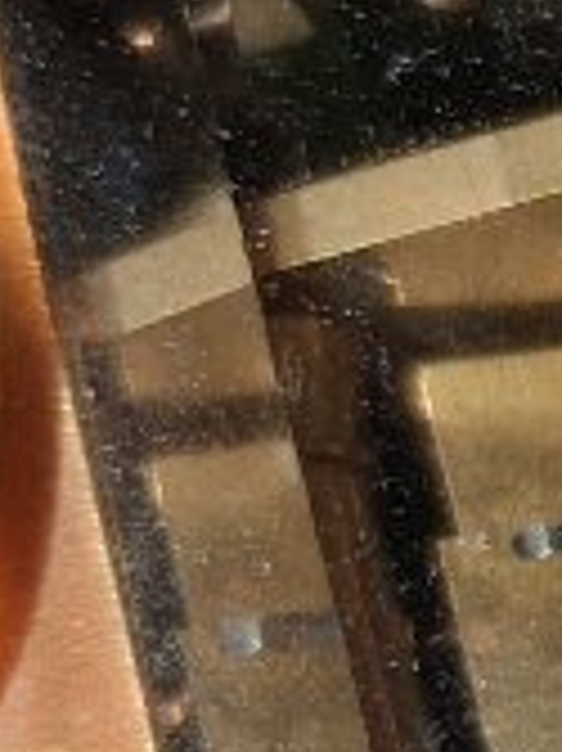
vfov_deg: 10.2
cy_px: 671
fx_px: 4205
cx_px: 1475
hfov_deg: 7.1
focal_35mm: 194
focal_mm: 4
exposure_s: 1/109
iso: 20
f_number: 1.8
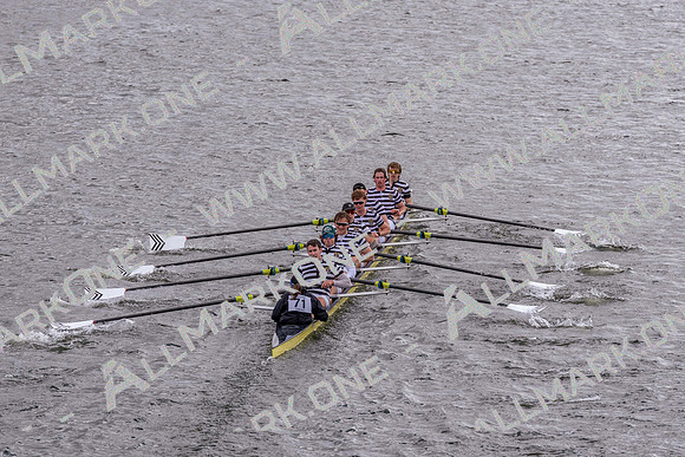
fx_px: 5709
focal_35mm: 300
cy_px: 228
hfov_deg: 6.9
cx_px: 342
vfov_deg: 4.6
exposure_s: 1/1250
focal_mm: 200
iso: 125
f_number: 4
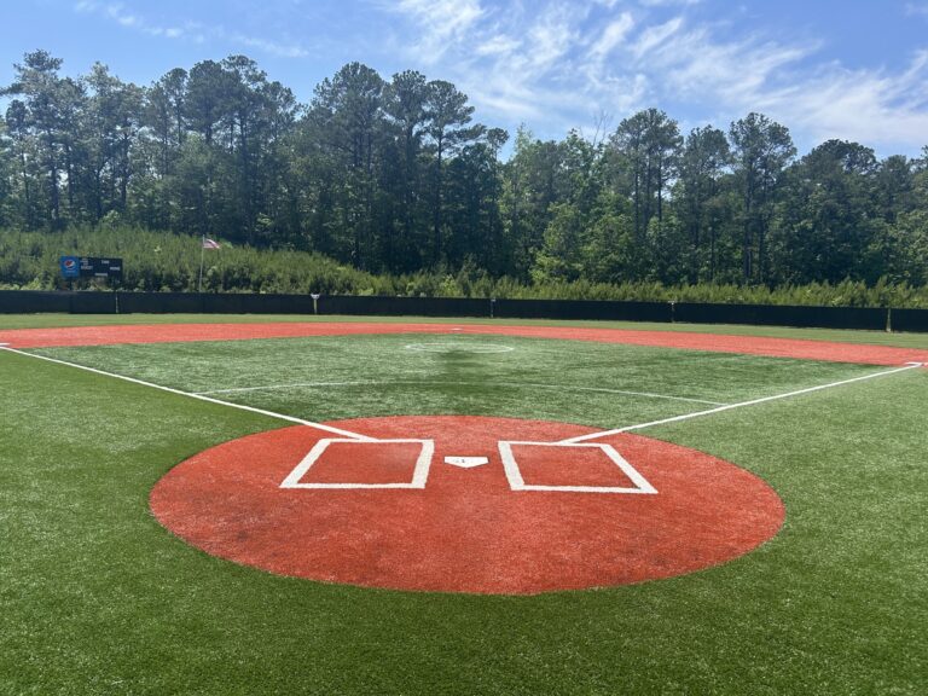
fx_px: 697
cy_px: 348
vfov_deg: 53.1
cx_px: 464
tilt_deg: -5.1
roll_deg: -0.7
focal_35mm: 26
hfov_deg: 67.3
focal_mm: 5.7
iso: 50
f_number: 1.5
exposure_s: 1/2513
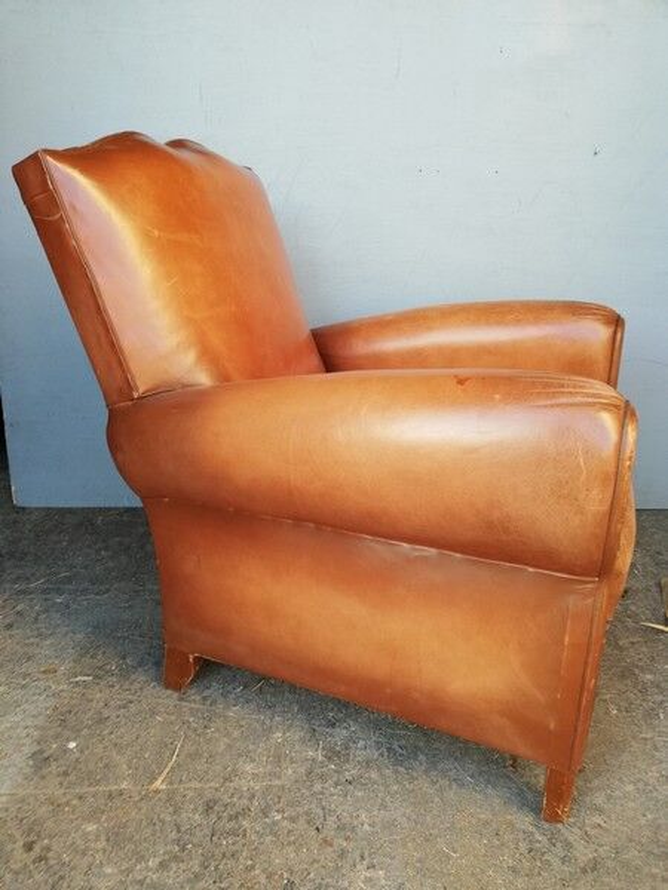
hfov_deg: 53.1
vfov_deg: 67.3
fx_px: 669
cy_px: 445
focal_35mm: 26
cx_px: 334
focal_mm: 3.81
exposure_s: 1/50
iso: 100
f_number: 2.2
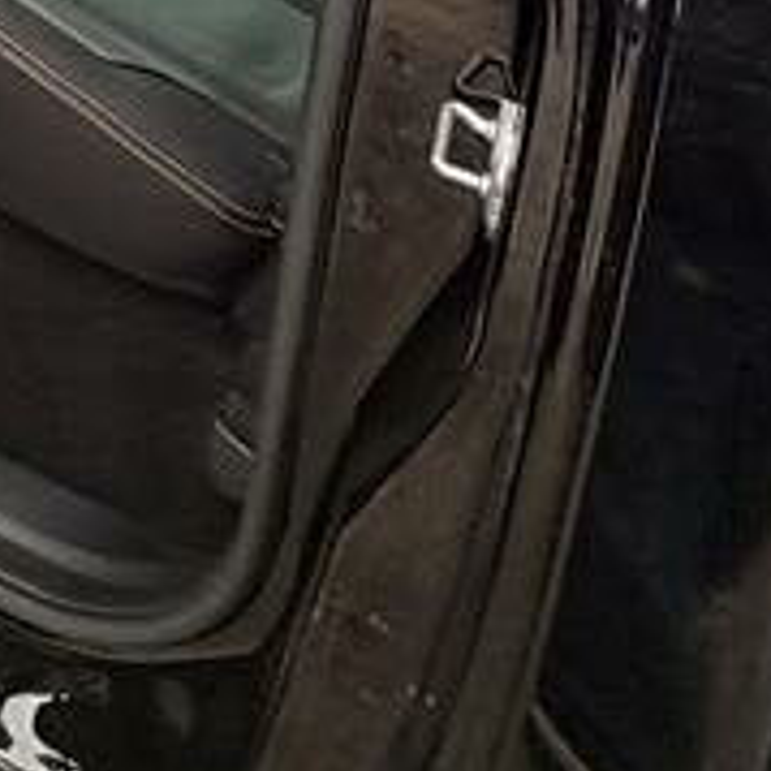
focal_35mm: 62
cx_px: -439
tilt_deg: -12.8
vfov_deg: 19.9
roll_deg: +1.1
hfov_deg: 22.1
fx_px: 1562
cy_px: -629
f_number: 2.2
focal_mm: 2.22
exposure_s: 1/249
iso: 64
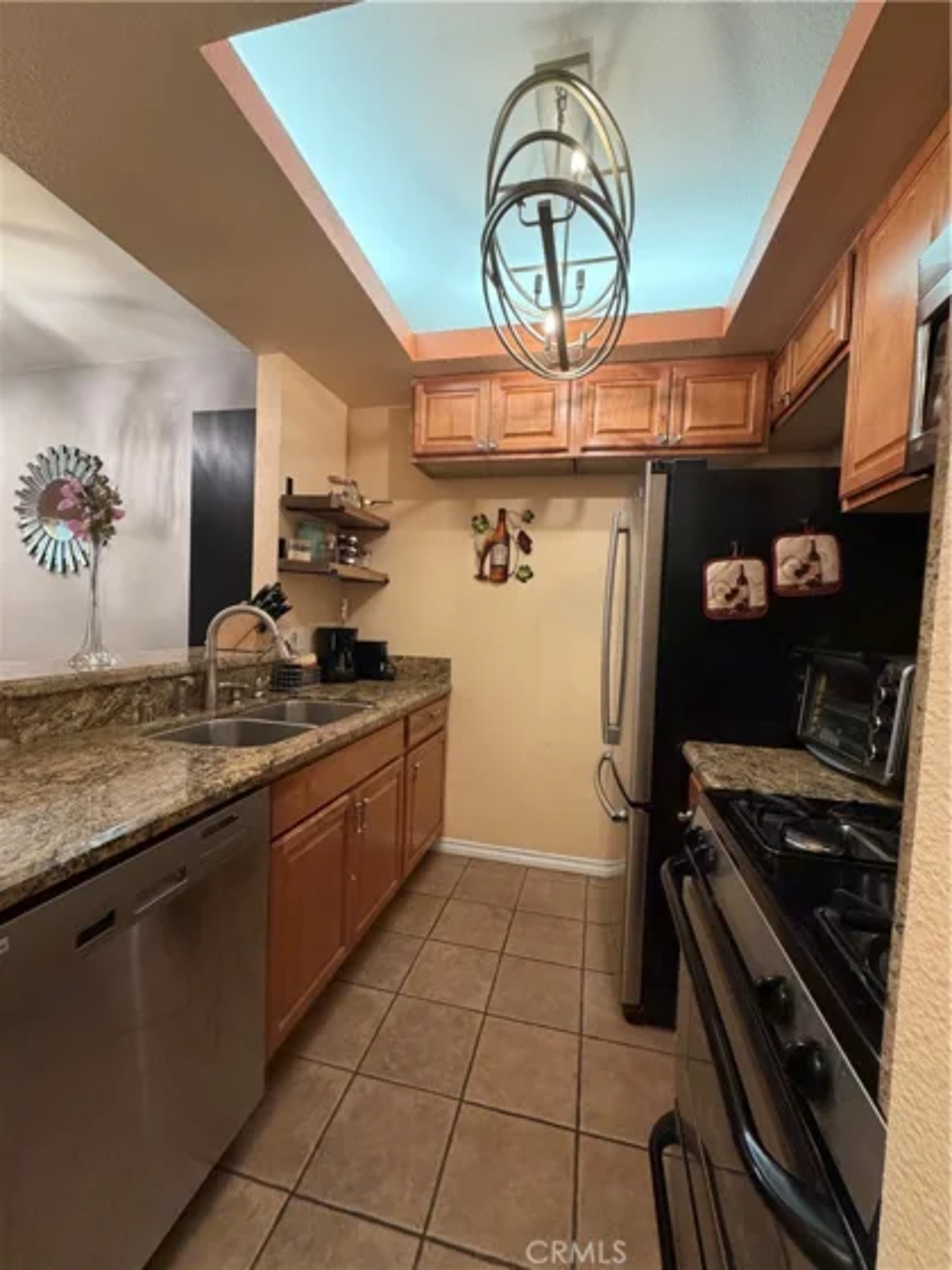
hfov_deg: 85.7
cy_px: 635
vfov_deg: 102.1
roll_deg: -2.4
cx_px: 476
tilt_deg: -2.4
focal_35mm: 14
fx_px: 513
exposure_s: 1/60
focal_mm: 2.22
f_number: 2.2
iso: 320
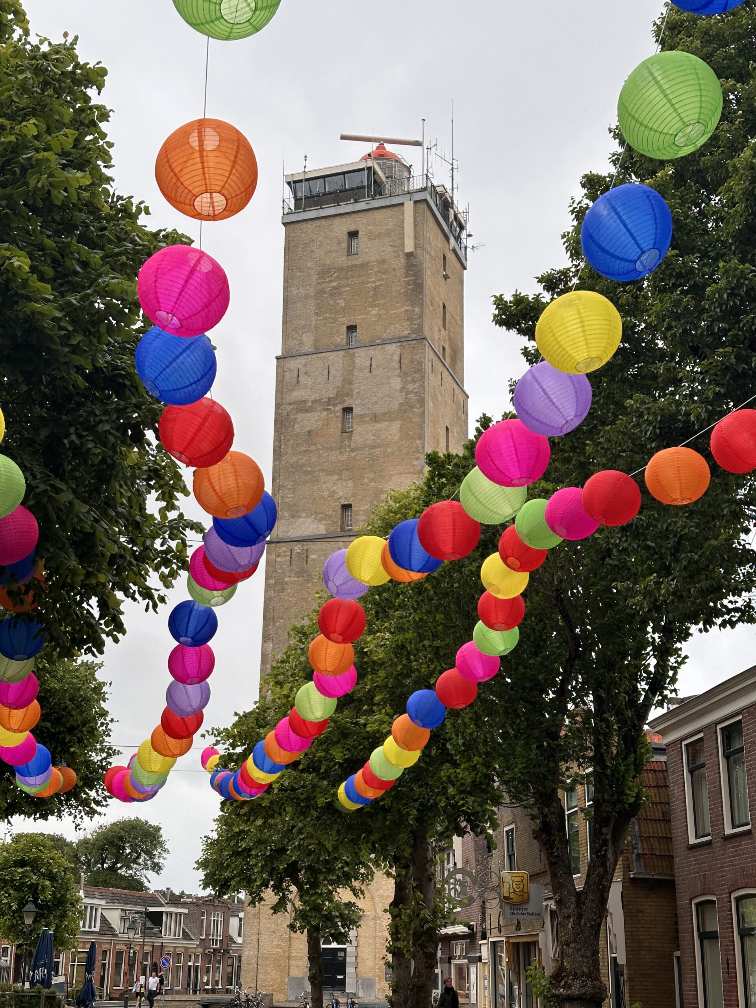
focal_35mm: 48
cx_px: 378
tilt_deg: +18.7
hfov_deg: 30.3
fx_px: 1398
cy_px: 504
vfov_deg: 39.7
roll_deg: -1.1
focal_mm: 6.86
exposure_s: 1/211
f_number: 1.78
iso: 50
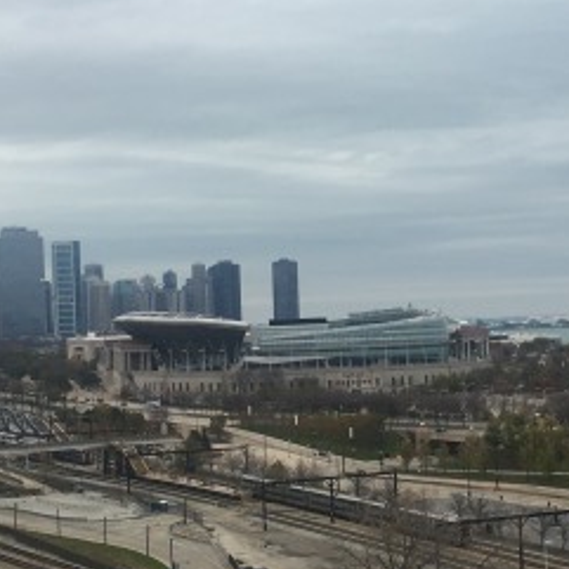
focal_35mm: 85
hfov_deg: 20.3
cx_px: 413
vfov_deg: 20.4
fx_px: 1581
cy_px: 368
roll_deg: +2.5
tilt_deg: -1.8
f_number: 2.2
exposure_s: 1/487
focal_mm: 4.15
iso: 25
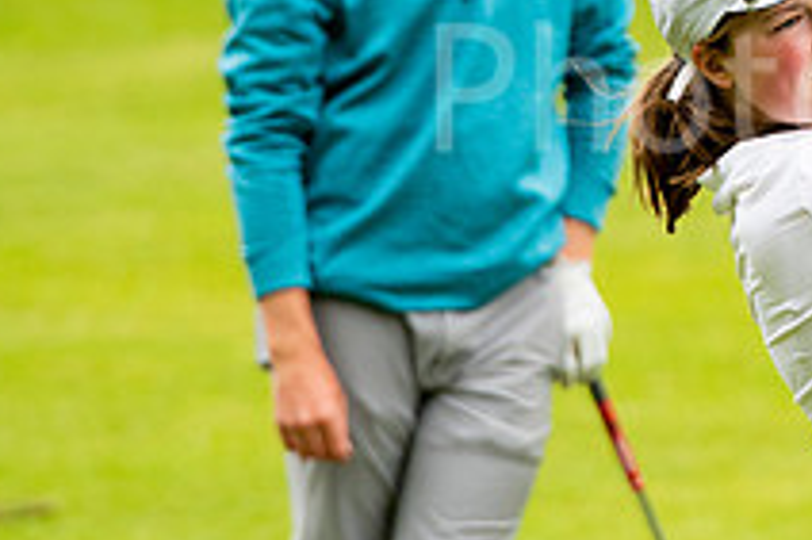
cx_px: 931
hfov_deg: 2.5
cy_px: -90
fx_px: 18526
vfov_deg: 1.7
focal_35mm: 822
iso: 640
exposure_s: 1/1250
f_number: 4
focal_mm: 200
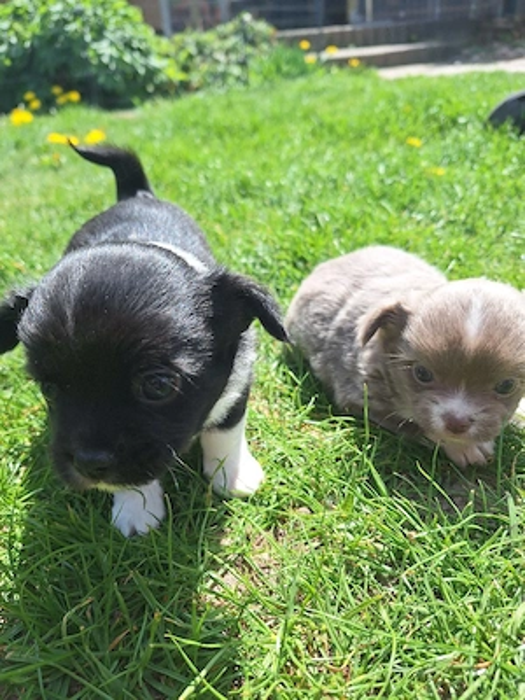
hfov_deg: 58.9
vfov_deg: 73.9
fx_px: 465
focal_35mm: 23
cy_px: 350
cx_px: 262
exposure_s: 1/1429
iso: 40
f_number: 1.8
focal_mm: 5.54
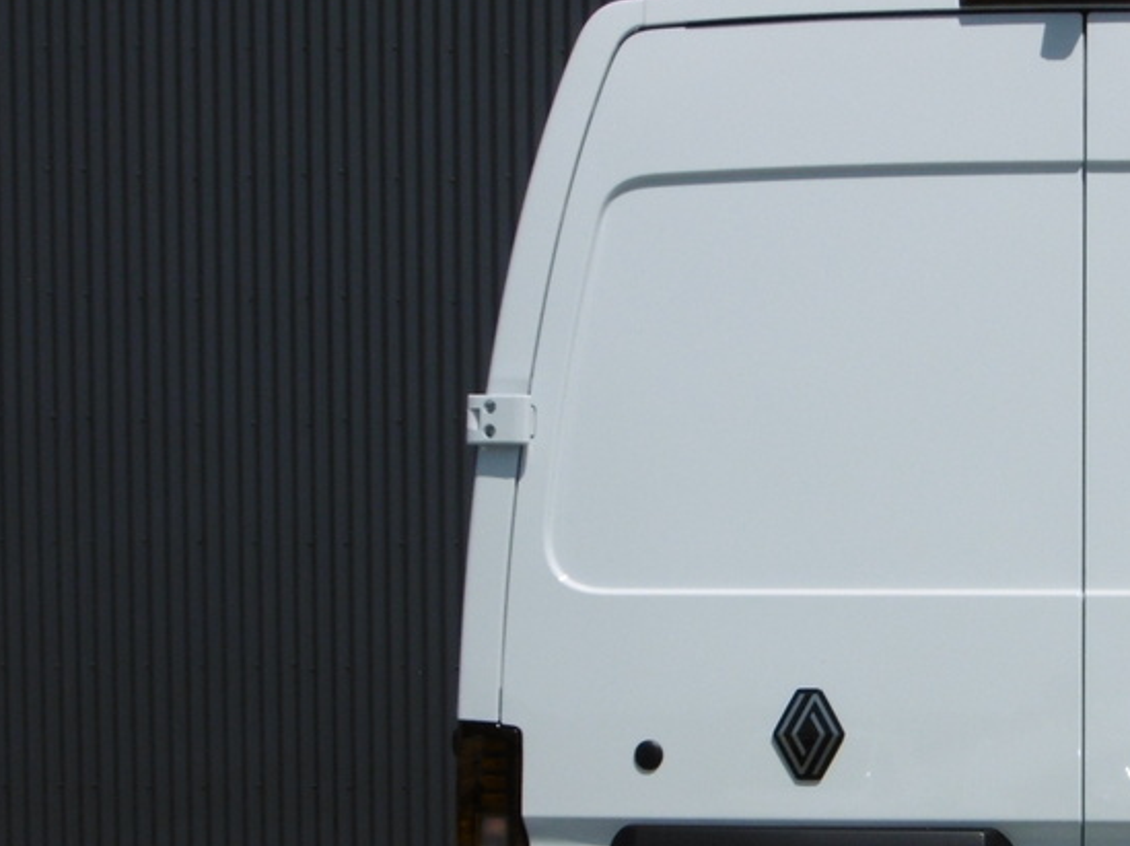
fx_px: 2284
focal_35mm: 70
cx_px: 959
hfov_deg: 27.1
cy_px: 702
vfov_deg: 20.7
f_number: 8.8
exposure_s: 1/500
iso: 100
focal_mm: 5.8
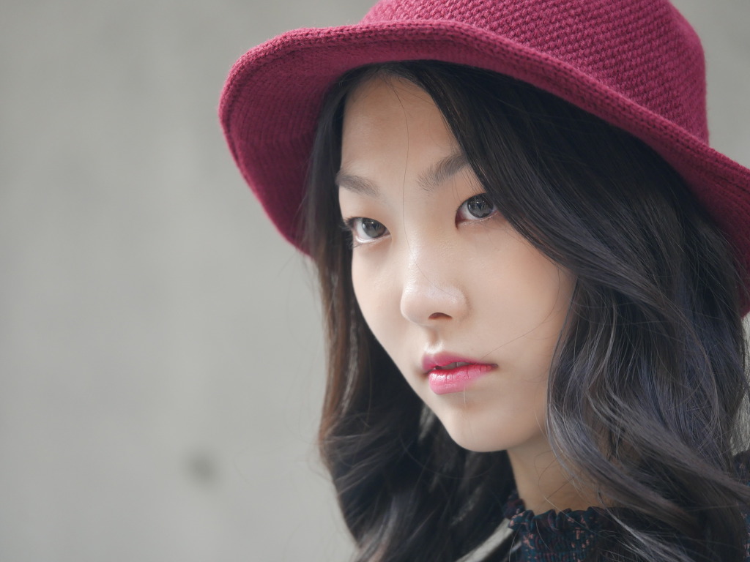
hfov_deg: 10.6
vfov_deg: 8.0
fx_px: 4030
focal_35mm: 186
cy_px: 281
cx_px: 375
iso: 500
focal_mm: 93
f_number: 2.8
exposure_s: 1/200
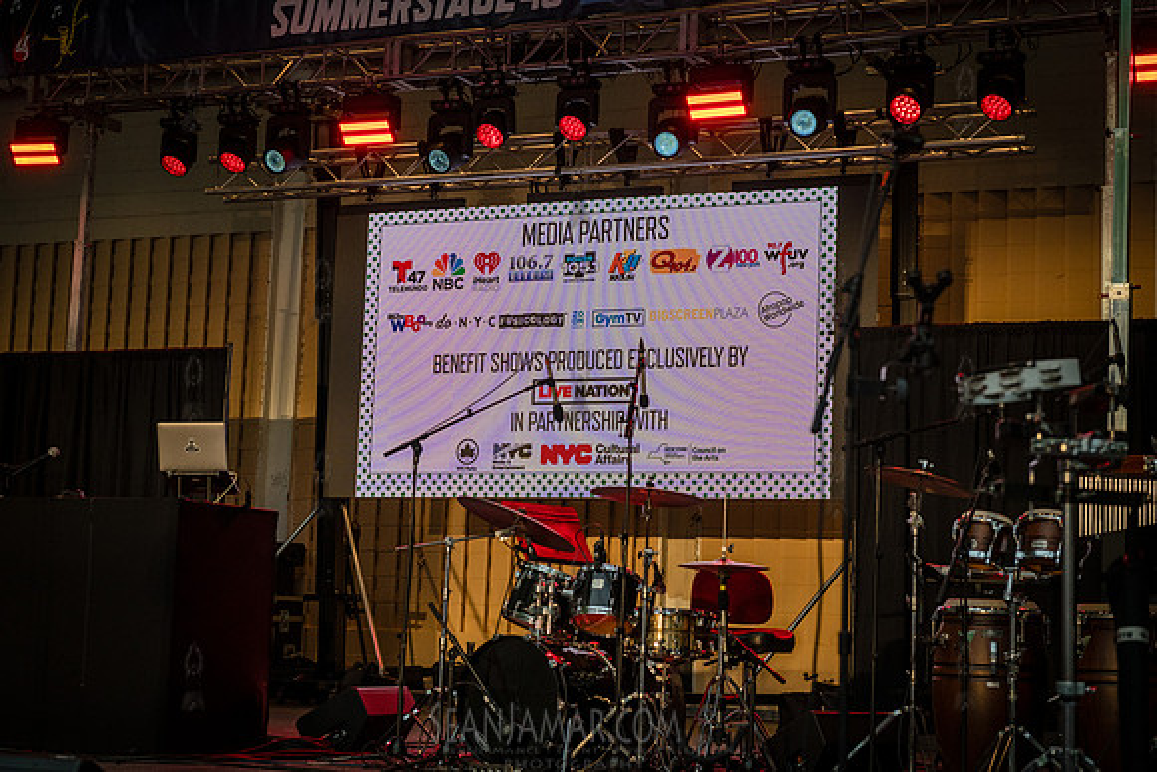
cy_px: 386
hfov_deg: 28.8
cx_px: 578
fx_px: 2250
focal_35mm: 70
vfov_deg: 19.5
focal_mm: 70
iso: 1000
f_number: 4.5
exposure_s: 1/1600
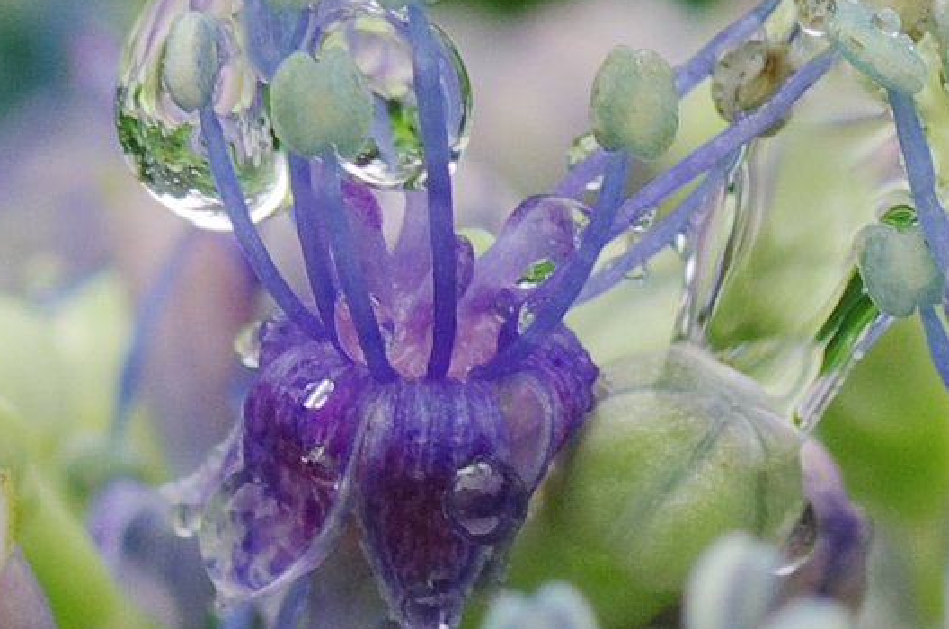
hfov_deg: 7.9
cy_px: 256
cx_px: 325
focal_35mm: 262
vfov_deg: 5.2
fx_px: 6894
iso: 200
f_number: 6.3
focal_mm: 90
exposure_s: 1/200
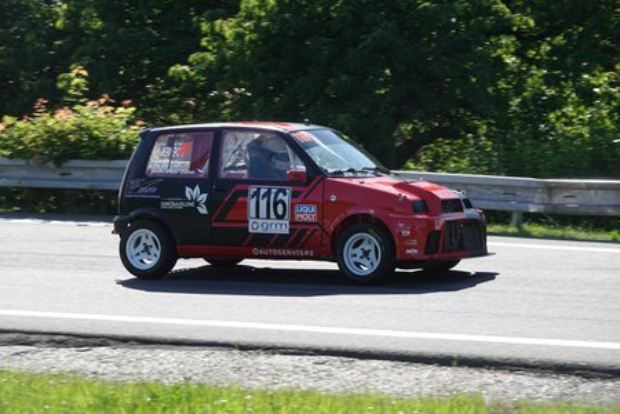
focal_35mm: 154
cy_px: 207
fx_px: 2652
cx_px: 310
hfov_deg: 13.3
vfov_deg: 8.9
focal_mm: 56.39
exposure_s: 1/800
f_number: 4
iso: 160
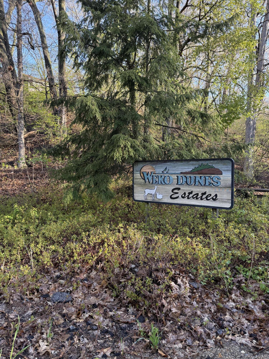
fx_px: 249
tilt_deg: -0.7
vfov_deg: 71.6
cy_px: 180
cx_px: 134
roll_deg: +0.2
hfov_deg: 56.8
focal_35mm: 24
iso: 100
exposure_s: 1/310
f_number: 1.78
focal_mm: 6.76
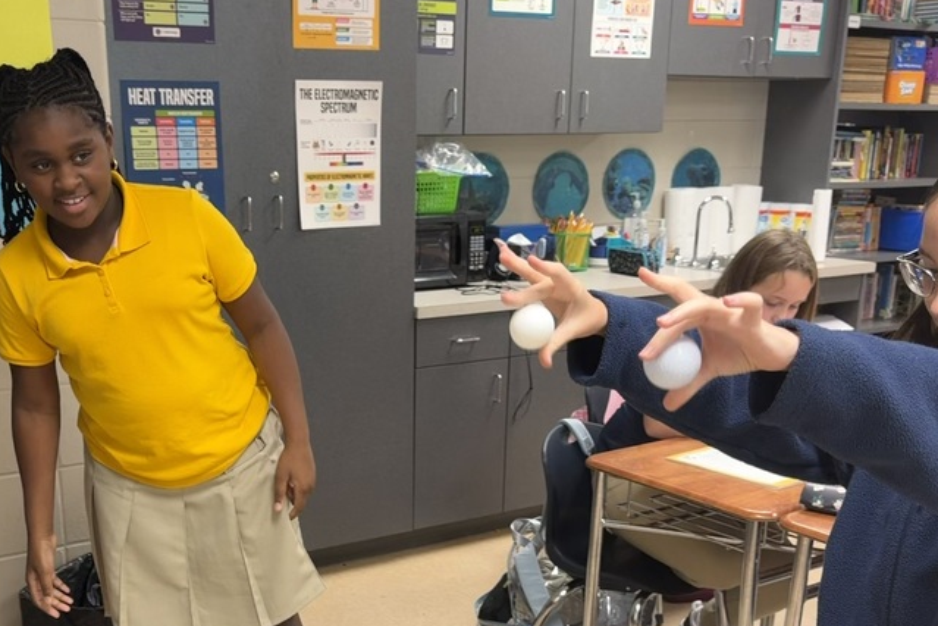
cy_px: 507
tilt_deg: -16.6
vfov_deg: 32.4
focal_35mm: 40
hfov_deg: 48.2
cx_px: 374
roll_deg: +0.4
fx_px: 1042
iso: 160
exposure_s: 1/60
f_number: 1.78
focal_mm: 6.76
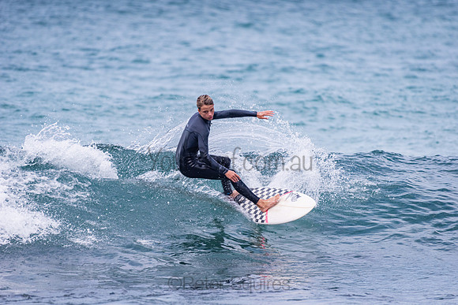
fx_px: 6362
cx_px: 229
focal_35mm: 500
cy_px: 152
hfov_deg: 4.1
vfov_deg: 2.8
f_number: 5.6
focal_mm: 500
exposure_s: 1/1250
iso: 500
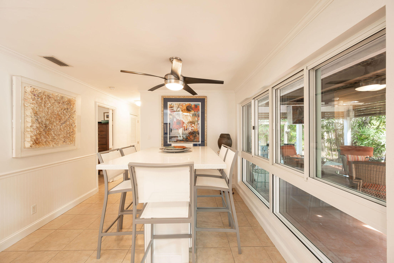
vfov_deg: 81.2
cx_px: 197
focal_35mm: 14
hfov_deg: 104.3
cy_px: 132
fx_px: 153
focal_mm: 14
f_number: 8
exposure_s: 1/30
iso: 1600
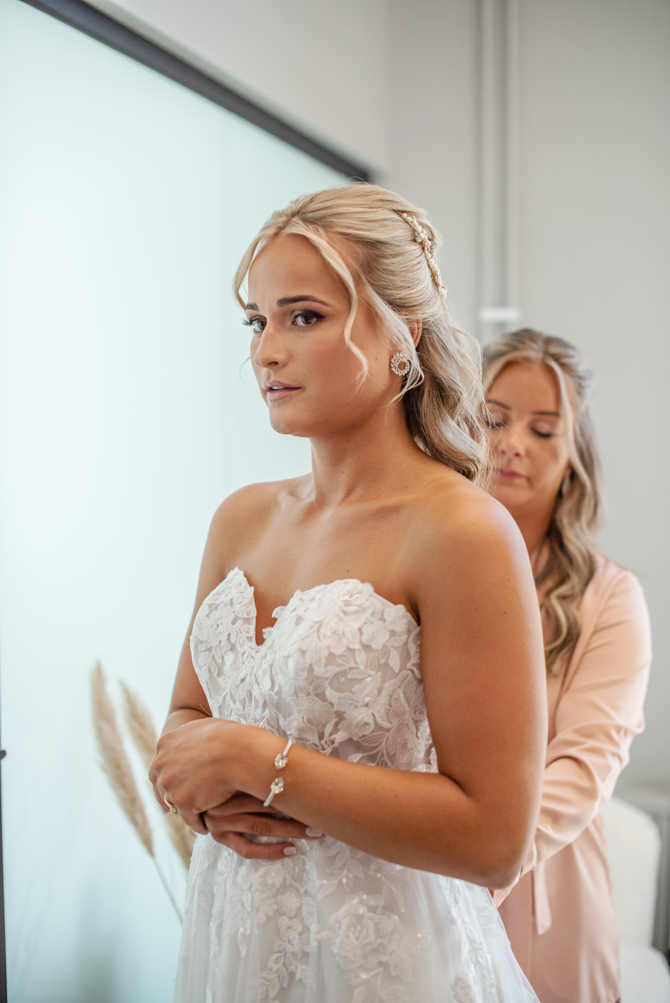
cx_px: 335
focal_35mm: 50
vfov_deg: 39.6
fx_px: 1394
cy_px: 502
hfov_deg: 27.0
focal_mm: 50
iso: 1250
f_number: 2.5
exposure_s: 1/1600
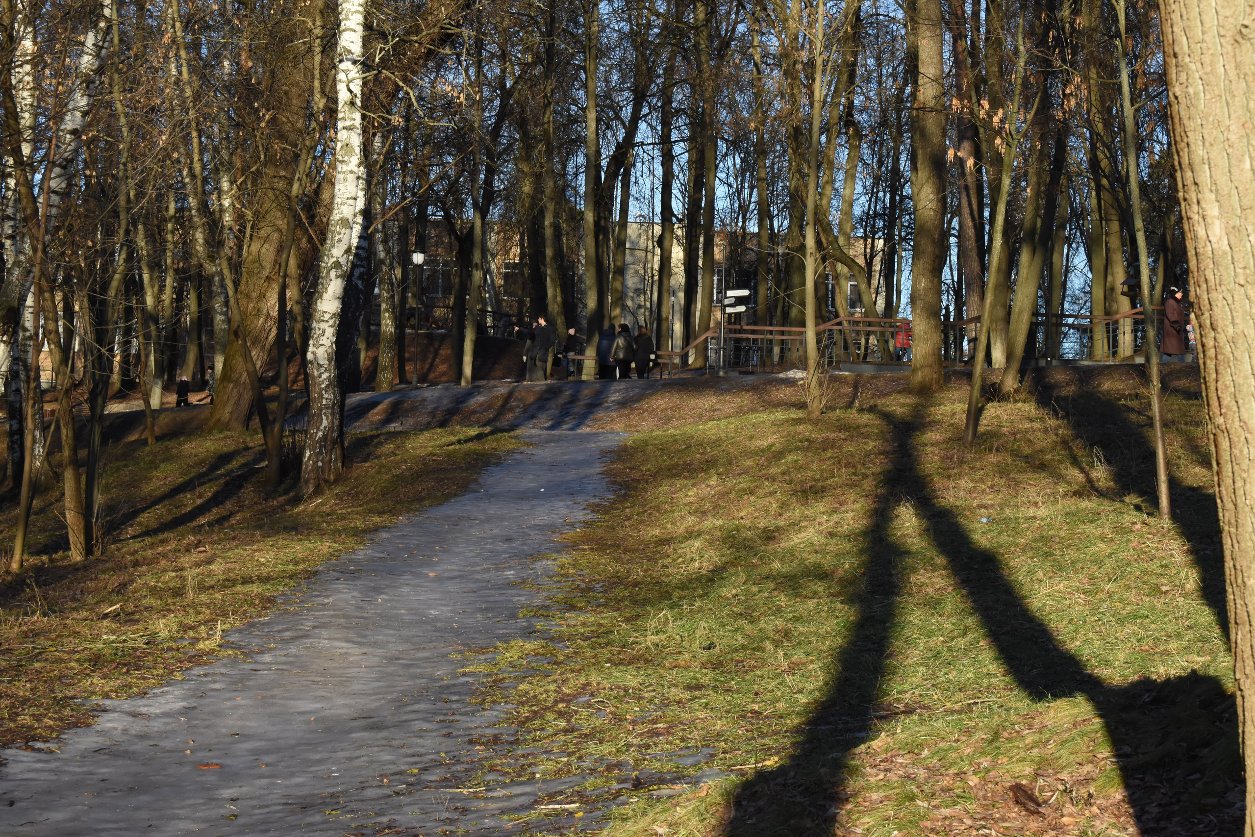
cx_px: 628
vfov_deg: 16.6
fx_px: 2876
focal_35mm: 82
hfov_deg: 24.6
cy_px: 418
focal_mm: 55
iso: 800
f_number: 11
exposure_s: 1/500
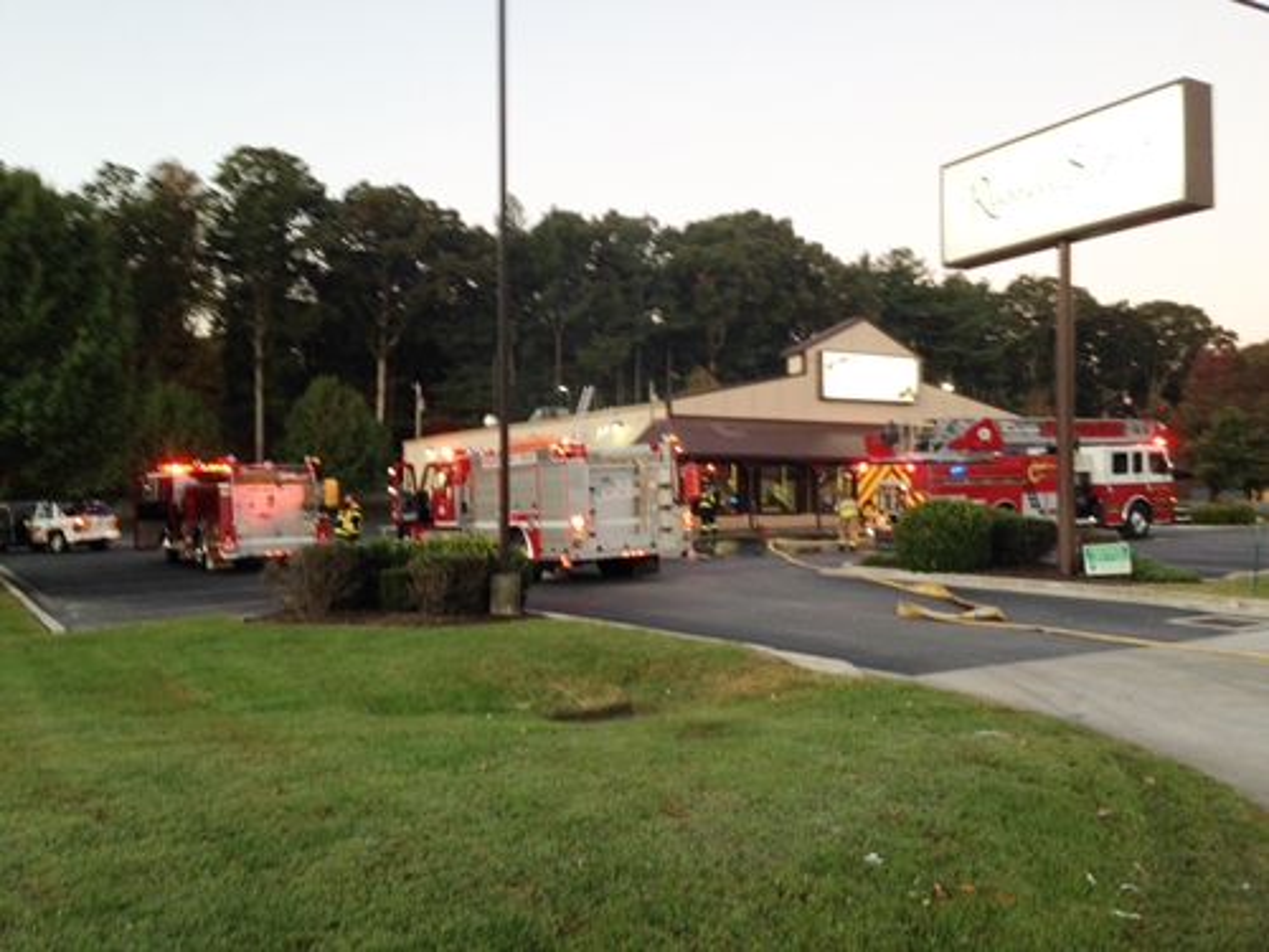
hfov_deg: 55.4
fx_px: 1210
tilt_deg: +0.2
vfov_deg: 42.9
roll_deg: -0.5
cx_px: 634
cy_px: 476
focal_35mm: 33
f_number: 2.4
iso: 50
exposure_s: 1/24
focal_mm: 4.12
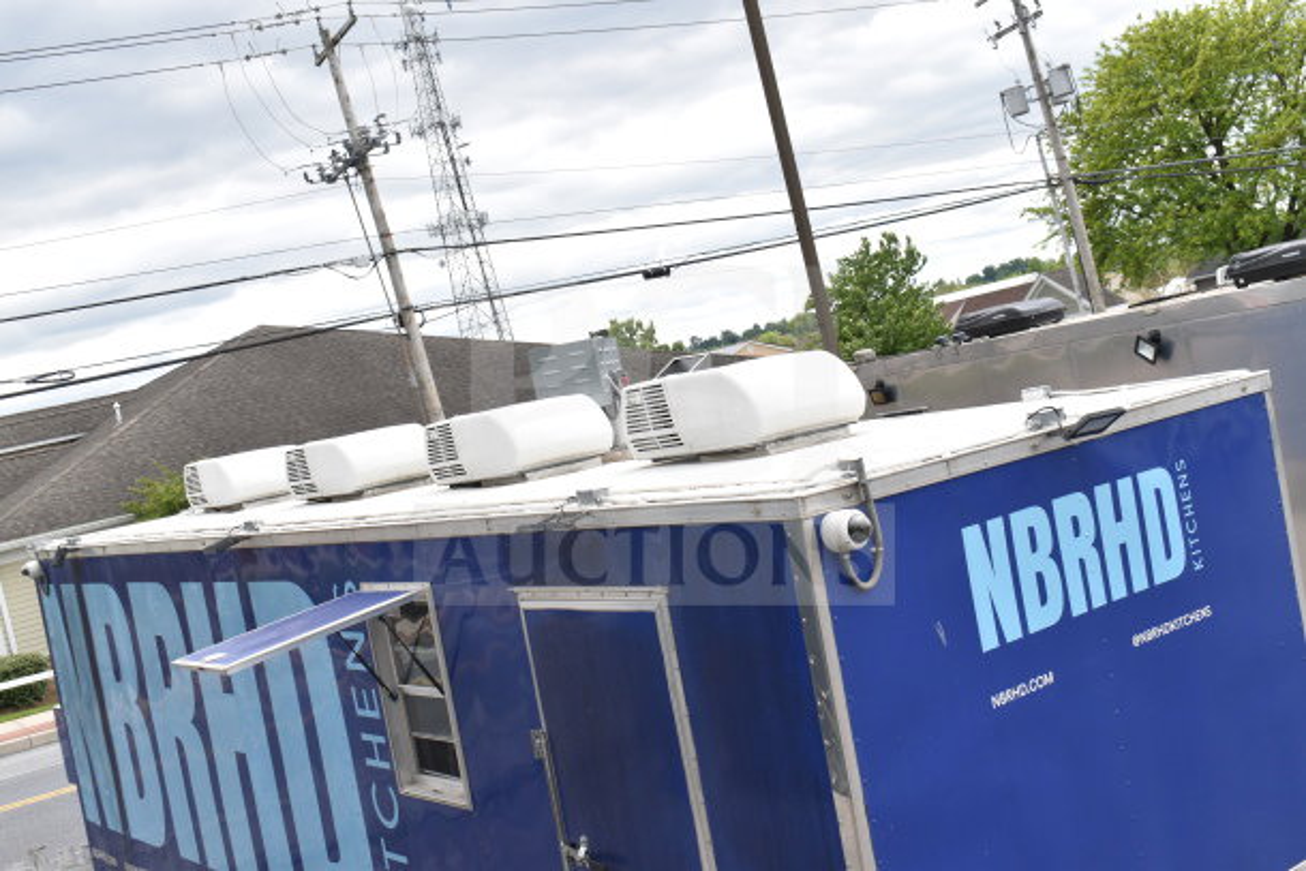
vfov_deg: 30.9
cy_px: 436
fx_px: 1578
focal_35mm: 44
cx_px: 653
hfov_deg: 45.0
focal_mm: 29
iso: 200
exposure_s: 1/200
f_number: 7.1
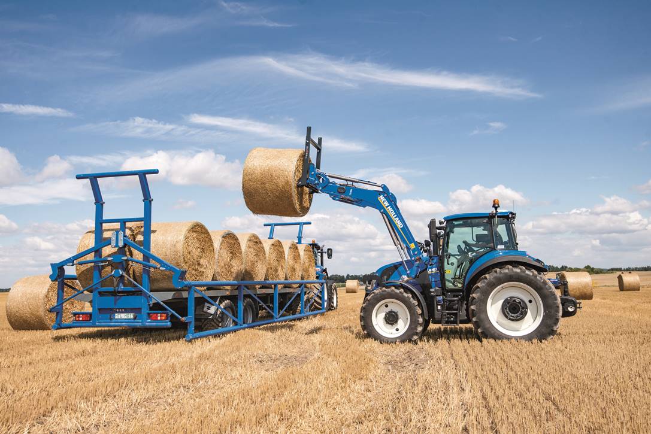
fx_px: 579
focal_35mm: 32
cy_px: 217
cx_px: 326
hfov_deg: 58.7
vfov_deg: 41.1
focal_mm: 32
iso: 200
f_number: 6.3
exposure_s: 1/1250
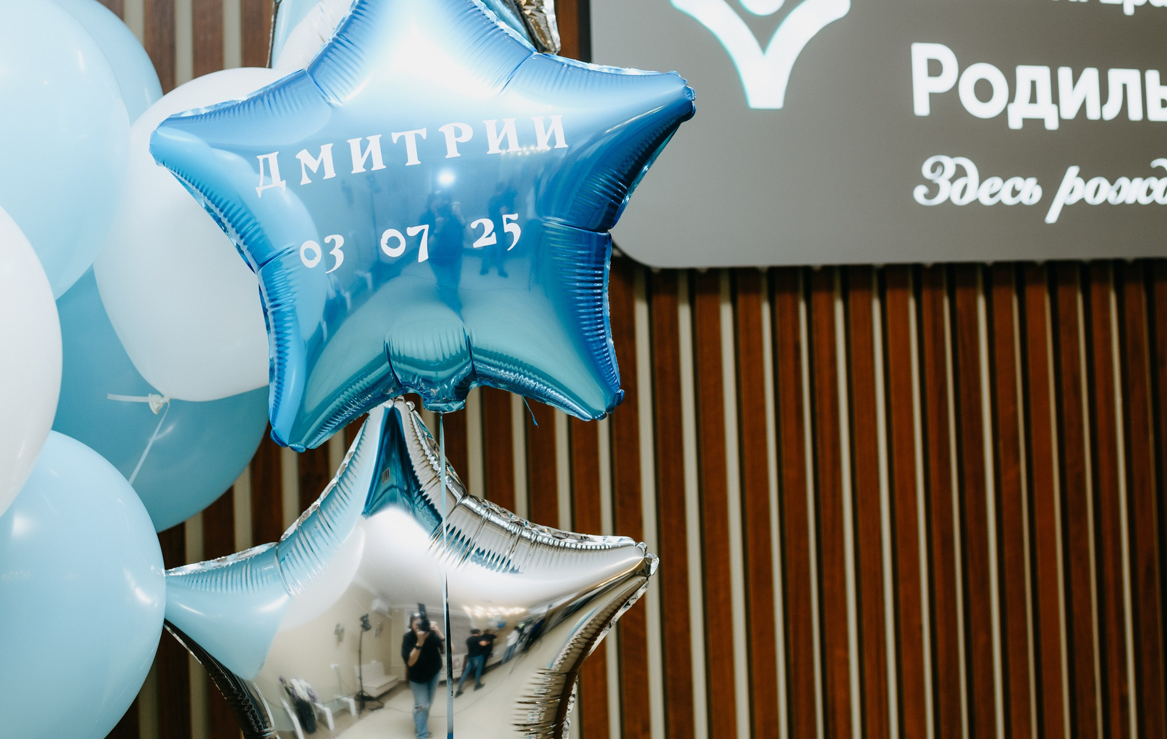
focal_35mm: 50
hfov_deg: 40.1
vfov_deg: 25.9
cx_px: 661
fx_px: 1596
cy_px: 235
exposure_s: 1/160
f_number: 3.5
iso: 160
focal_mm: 35
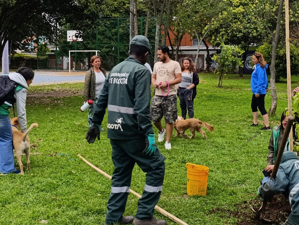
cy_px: 70
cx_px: 163
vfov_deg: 31.9
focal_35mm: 45
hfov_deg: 42.0
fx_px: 389
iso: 50
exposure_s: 1/538
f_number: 1.6
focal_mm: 6.14
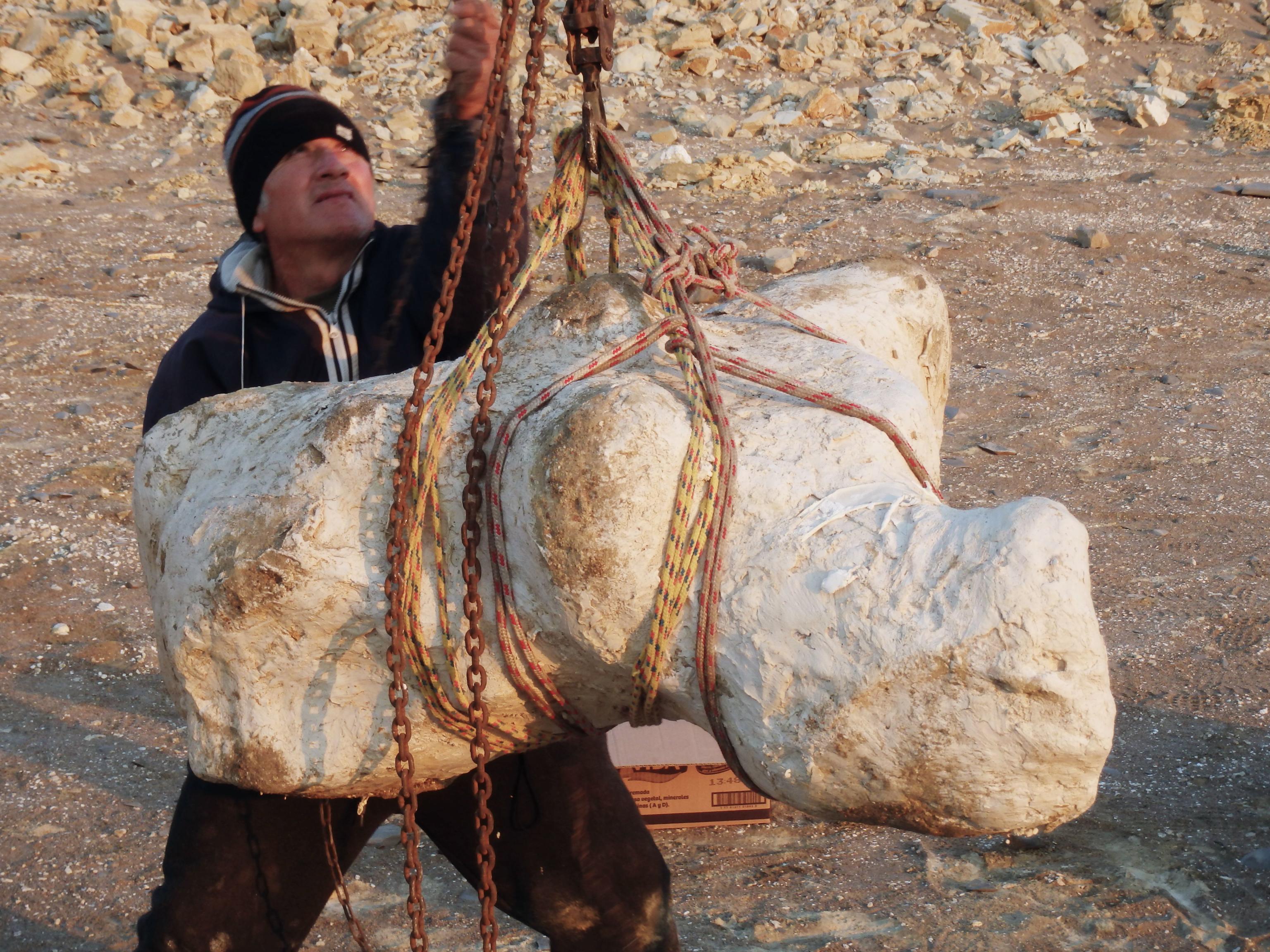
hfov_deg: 25.0
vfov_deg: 18.9
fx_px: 2862
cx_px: 635
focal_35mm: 78
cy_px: 476
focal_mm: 14
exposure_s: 1/60
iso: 125
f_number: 5.9
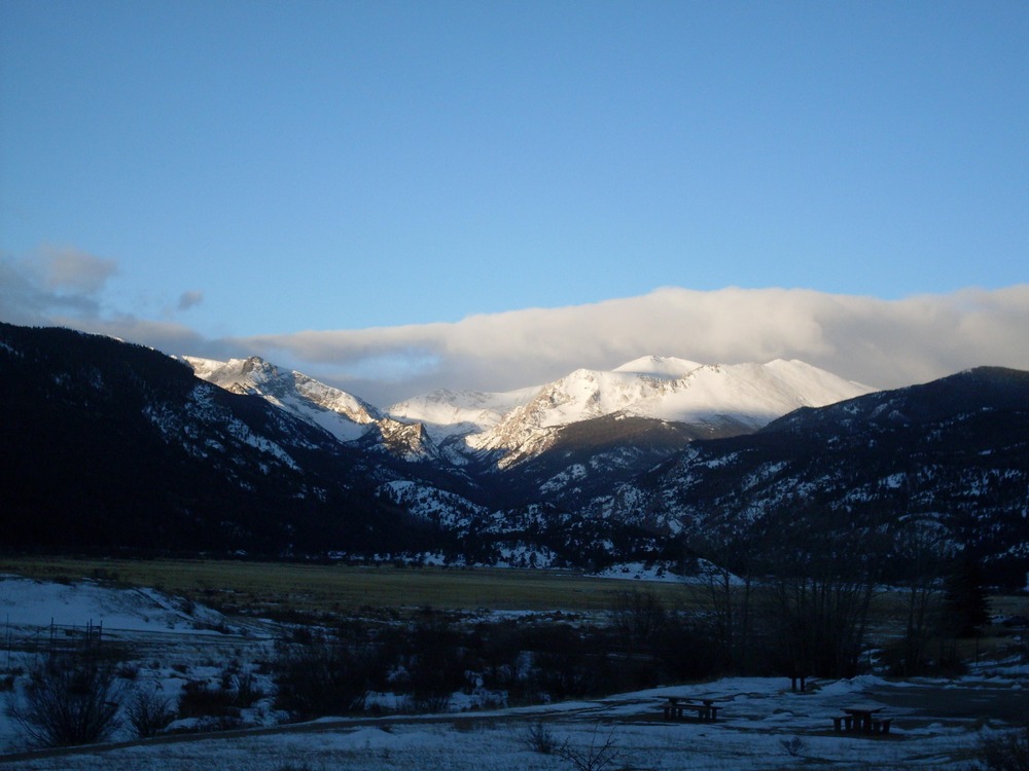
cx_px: 514
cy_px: 386
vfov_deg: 20.7
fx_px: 2111
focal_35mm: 71
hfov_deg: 27.4
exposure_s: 1/500
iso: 80
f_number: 3.7
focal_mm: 11.7
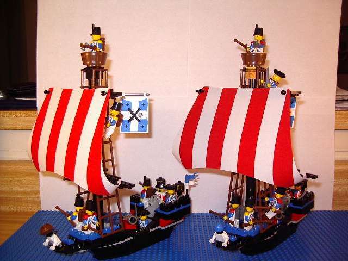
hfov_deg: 49.0
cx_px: 174
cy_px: 130
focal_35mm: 38
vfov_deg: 37.7
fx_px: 382
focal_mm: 5.8
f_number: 2.6
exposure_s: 1/60
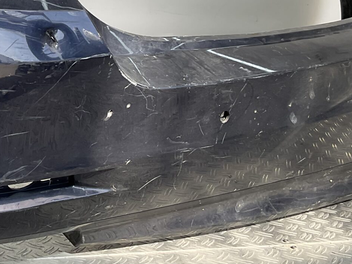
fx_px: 803
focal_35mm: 79
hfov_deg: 23.8
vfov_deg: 18.4
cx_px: 14
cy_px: 39
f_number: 1.8
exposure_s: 1/247
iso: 16
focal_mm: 3
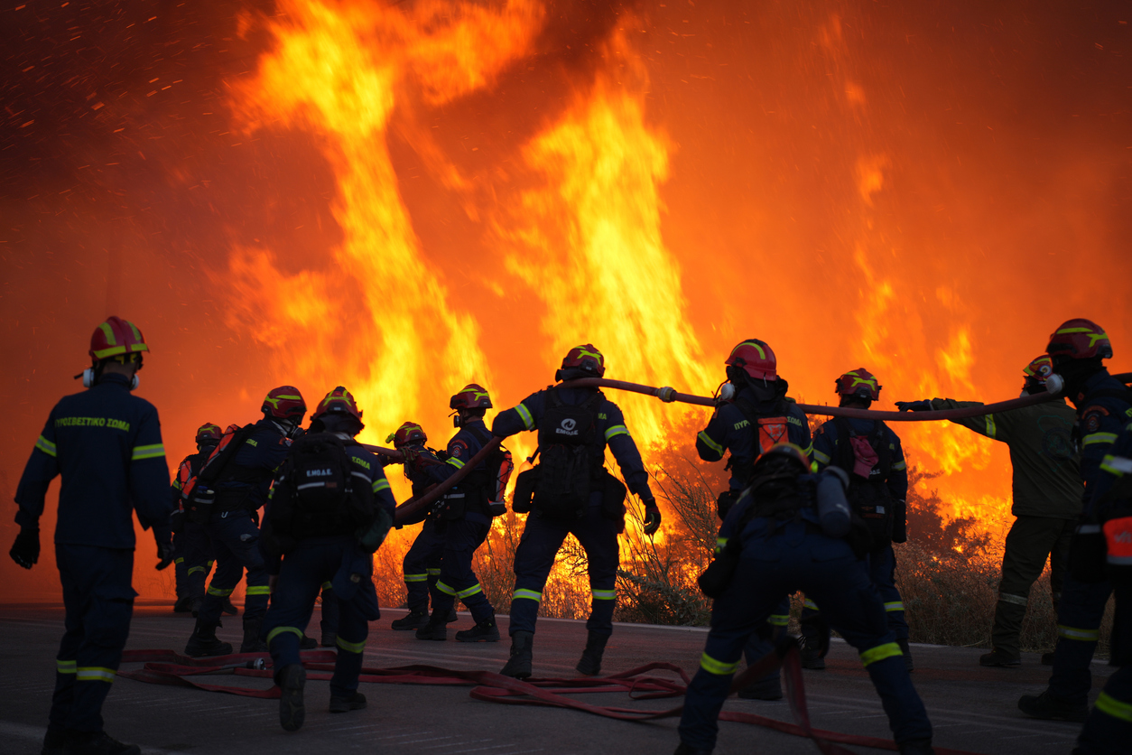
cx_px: 566
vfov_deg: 18.2
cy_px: 378
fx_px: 2358
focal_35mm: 75
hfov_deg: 27.0
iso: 160
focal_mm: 75
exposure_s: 1/100
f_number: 2.8
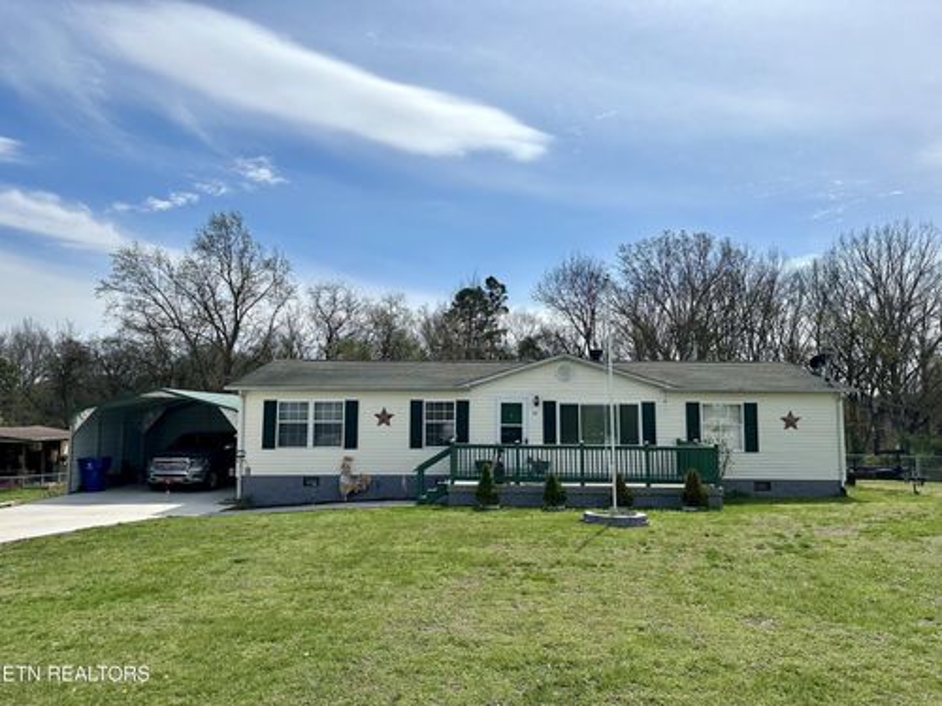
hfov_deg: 71.6
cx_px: 471
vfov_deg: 56.8
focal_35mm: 24
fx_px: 653
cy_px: 353
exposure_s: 1/10753
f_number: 1.78
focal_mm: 6.86
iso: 80
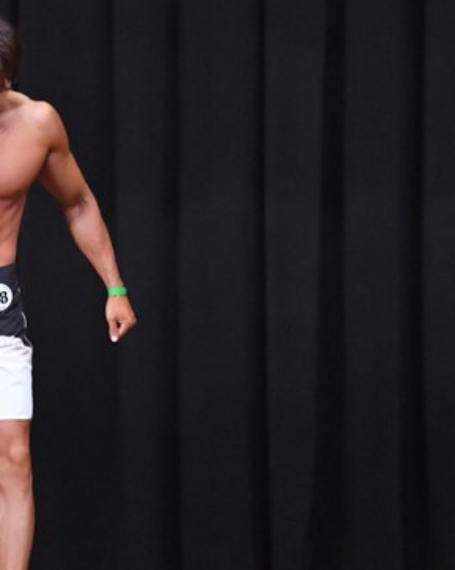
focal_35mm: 406
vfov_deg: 4.8
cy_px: 307
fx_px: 6843
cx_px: -114
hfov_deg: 3.8
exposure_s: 1/400
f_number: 5.6
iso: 8000
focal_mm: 135
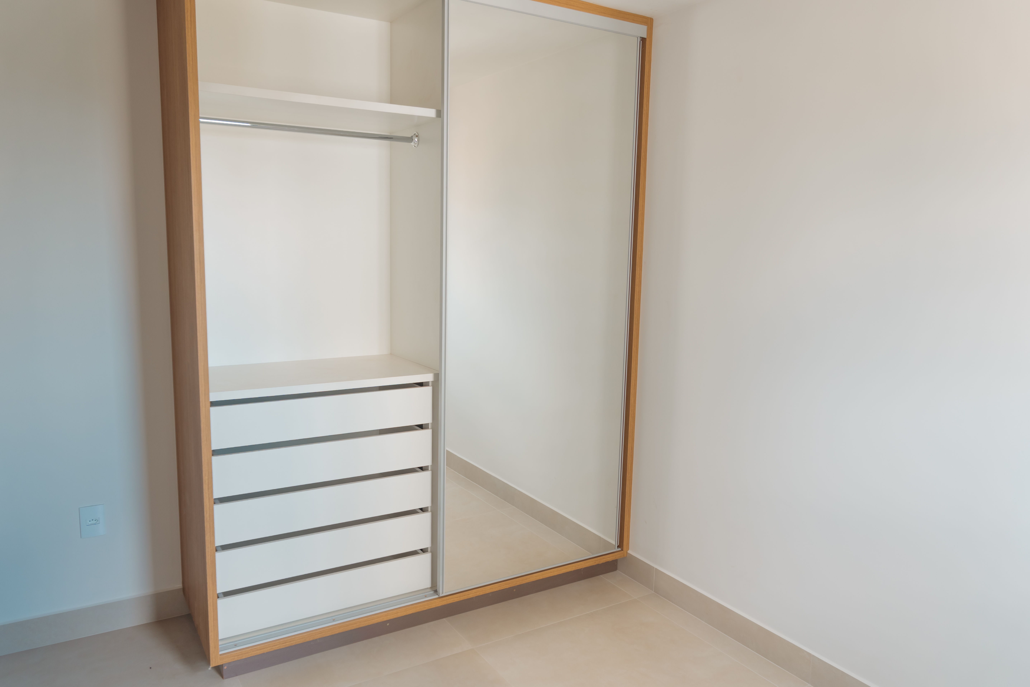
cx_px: 515
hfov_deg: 69.7
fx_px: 740
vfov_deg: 49.8
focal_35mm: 26
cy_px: 344
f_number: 3.5
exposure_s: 1/20
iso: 100
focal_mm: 16
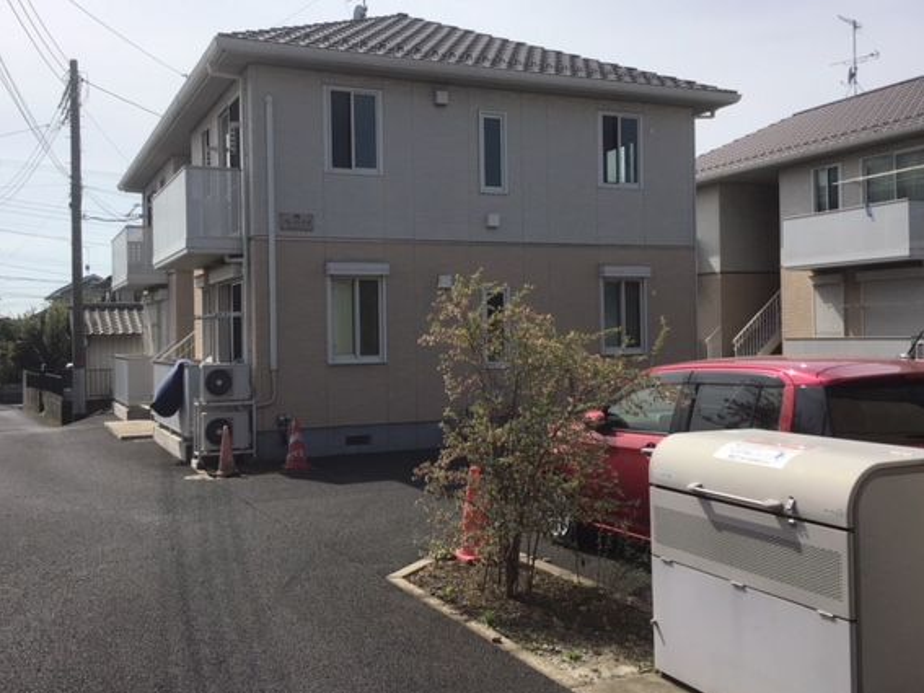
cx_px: 442
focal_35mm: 35
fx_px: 934
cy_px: 313
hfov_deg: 52.6
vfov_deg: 40.6
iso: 25
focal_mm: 3.3
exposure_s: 1/1852
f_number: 2.4
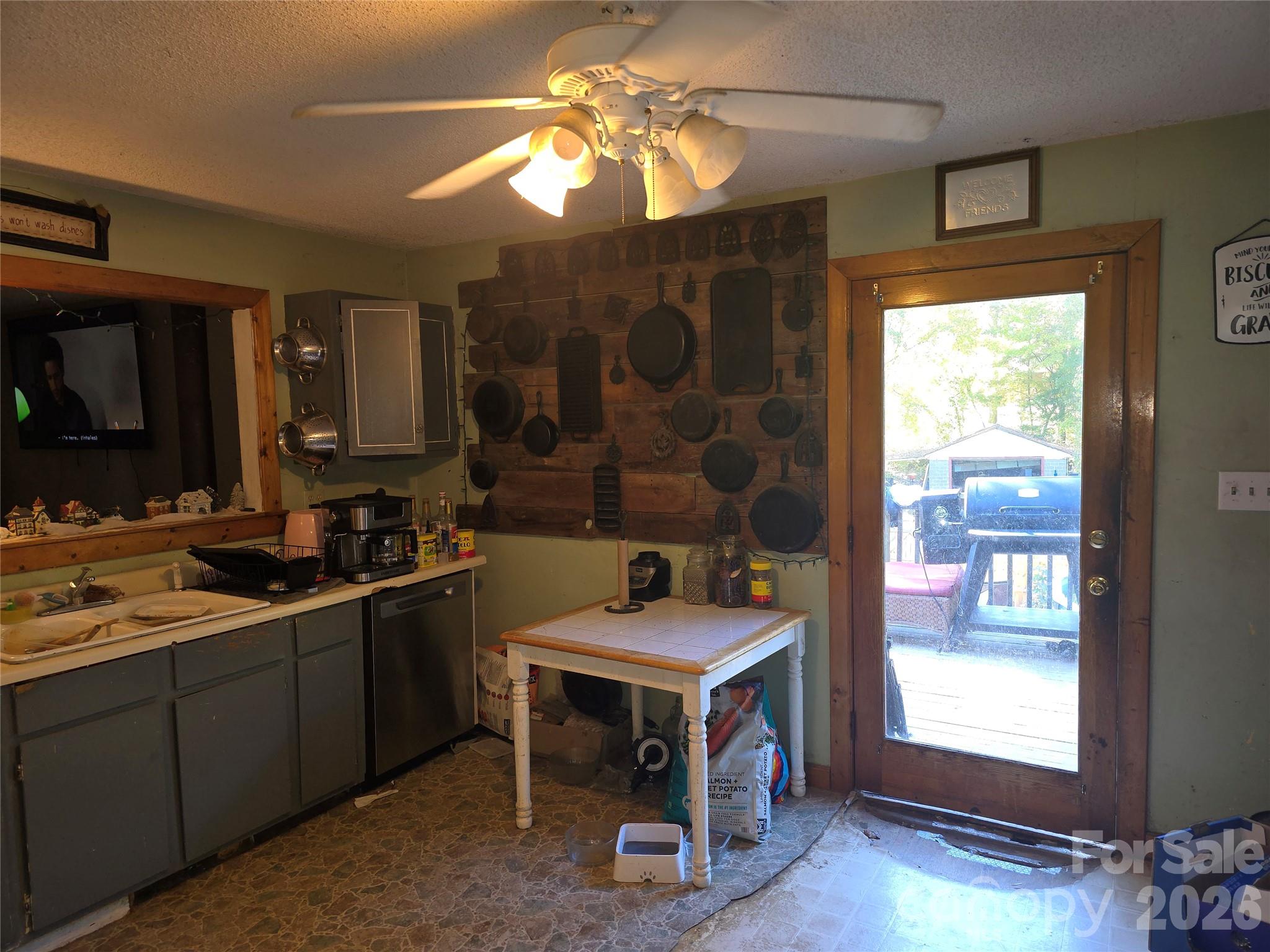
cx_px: 635
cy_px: 476
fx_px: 844
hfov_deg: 73.9
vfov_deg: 58.9
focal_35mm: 23
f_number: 1.7
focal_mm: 6.3
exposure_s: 1/40
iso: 125
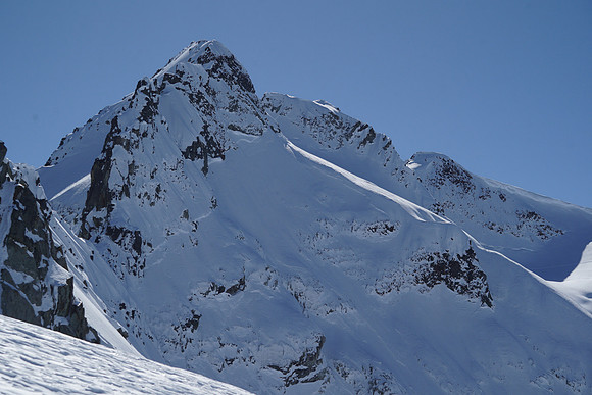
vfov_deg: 19.5
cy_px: 198
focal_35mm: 70
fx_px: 1151
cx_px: 296
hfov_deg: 28.8
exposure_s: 1/1000
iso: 320
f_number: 8
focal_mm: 70
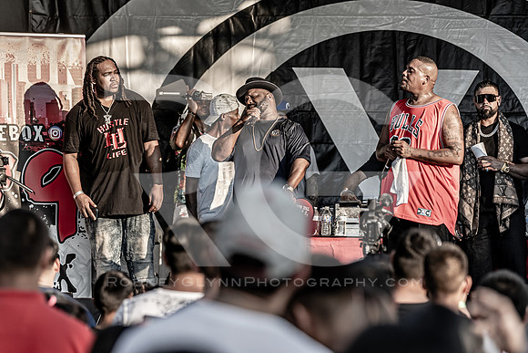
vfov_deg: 7.1
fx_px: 2854
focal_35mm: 195
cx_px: 247
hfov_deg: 10.6
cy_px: 108
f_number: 2.8
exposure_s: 1/1000
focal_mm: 140
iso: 100
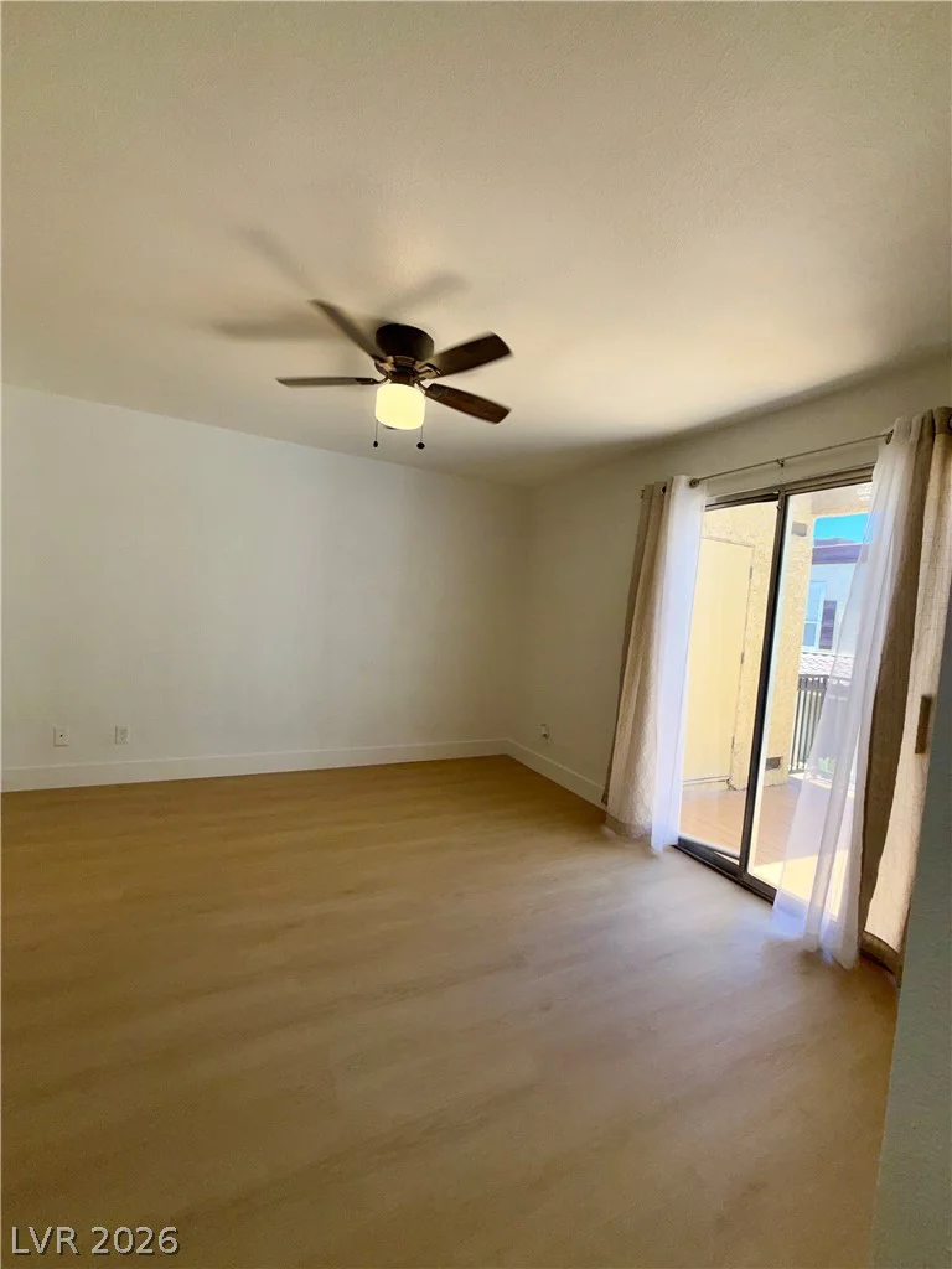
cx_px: 476
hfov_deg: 85.7
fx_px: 513
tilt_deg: -1.6
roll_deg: -4.9
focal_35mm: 14
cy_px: 634
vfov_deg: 102.1
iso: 16
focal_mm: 2.22
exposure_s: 1/174
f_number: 2.2
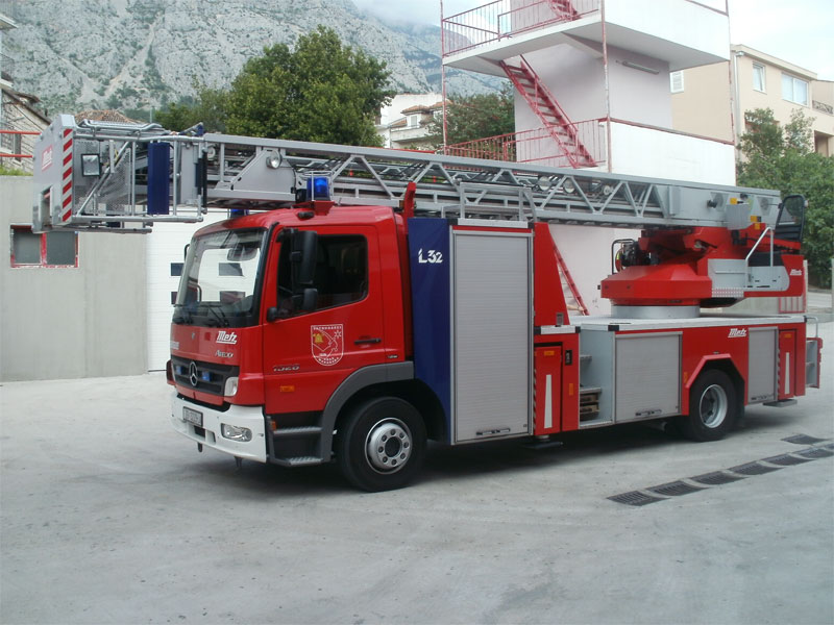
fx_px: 867
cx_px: 417
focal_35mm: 36
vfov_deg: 39.7
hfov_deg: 51.4
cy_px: 312
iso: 100
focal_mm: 6.3
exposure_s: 1/100
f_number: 5.6
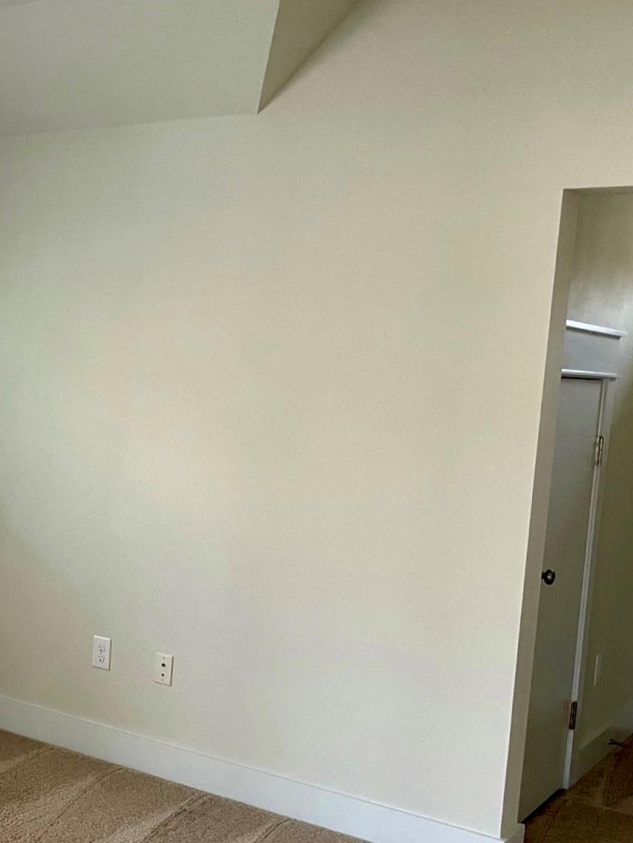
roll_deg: -1.9
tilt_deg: -5.8
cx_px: -51
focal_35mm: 47
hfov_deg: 28.3
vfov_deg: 40.4
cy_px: 457
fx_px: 1145
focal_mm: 4.2
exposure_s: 1/93
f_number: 1.6
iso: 125
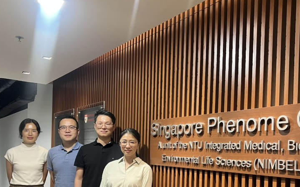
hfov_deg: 50.2
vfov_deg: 31.7
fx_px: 319
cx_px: 173
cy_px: 154
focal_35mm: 39
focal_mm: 5.7
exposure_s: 1/50
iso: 160
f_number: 1.5
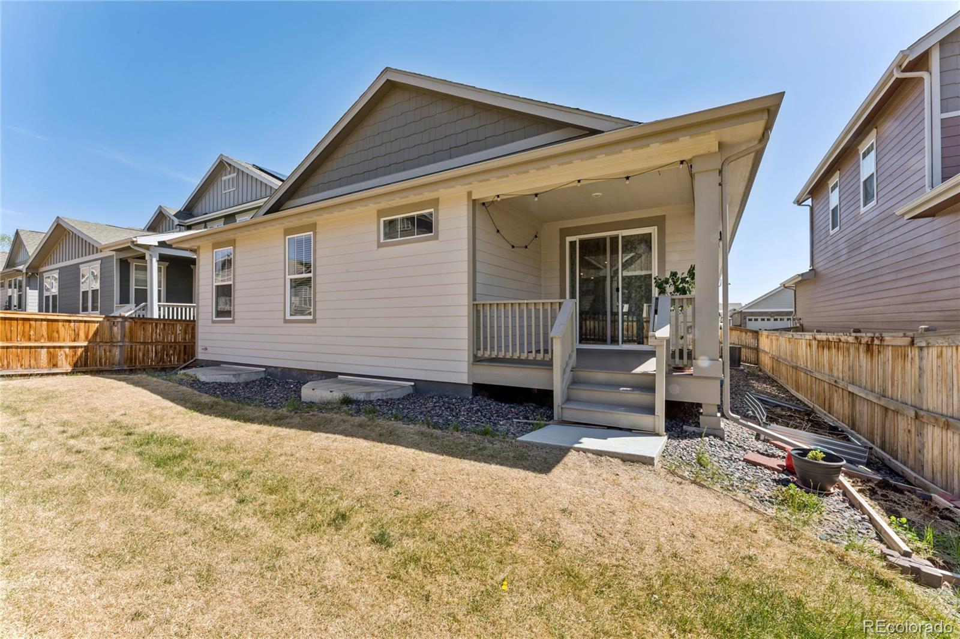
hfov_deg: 104.3
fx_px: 373
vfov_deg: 81.2
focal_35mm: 14
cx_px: 480
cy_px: 320
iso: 100
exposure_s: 1/20
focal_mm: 14
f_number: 22
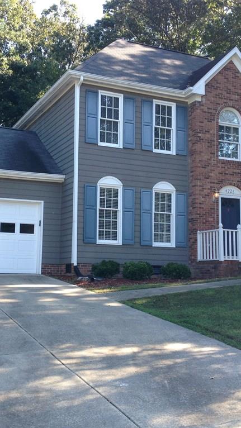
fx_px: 579
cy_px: 214
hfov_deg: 23.5
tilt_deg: +6.7
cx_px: 116
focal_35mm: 51
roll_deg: -0.4
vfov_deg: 40.6
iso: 50
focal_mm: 4.28
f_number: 2.4
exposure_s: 1/260
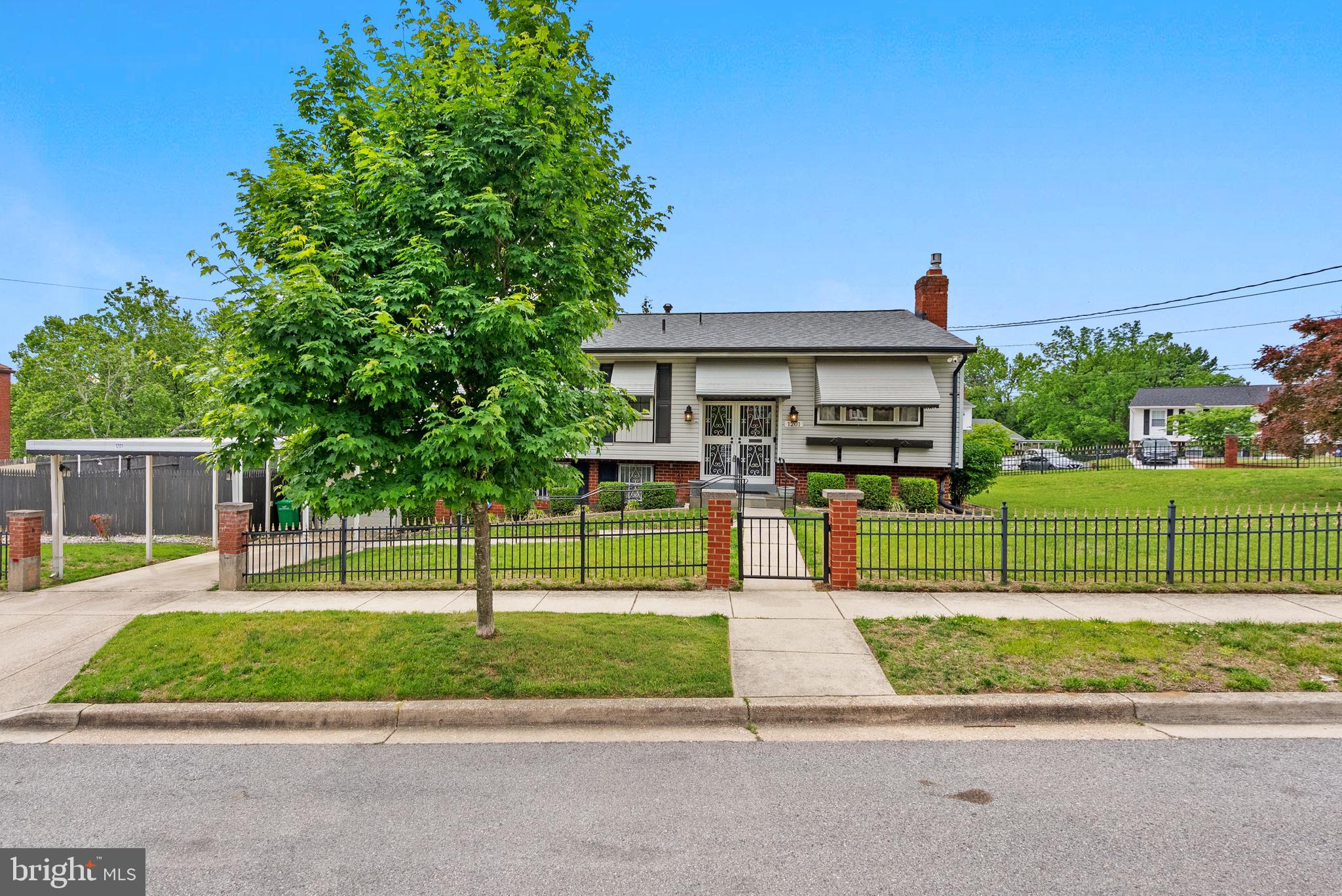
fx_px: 597
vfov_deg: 73.8
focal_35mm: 16
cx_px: 671
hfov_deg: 96.7
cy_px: 448
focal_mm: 16
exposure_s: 1/1000
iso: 800
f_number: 8
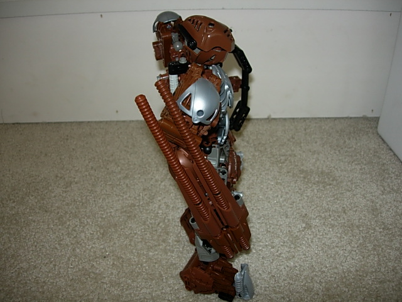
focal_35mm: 38
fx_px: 441
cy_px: 151
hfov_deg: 49.0
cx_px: 201
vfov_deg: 37.7
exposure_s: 1/64
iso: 79
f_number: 2.8
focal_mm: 7.8
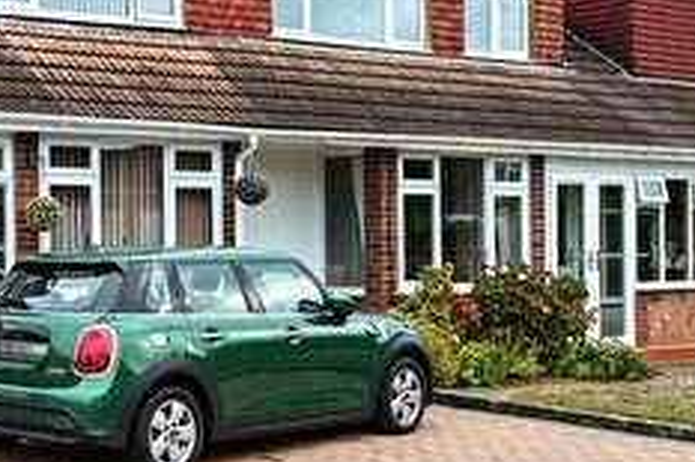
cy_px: 244
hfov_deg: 29.9
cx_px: -75
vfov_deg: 22.6
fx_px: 1157
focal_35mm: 60
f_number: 5.6
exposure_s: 1/250
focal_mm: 20
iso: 400
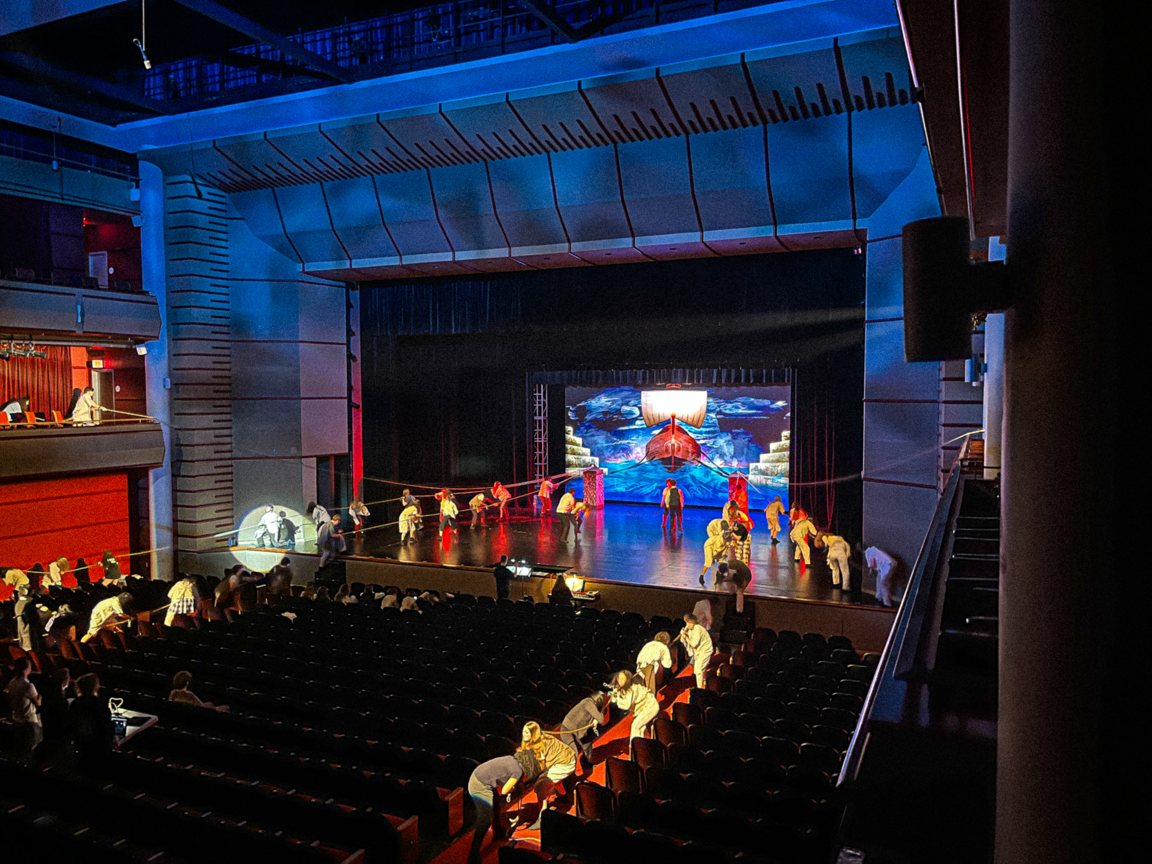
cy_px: 432
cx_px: 576
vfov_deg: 53.1
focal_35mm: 26
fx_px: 865
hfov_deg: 67.3
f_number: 1.6
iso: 1000
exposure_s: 1/20
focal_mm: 5.1
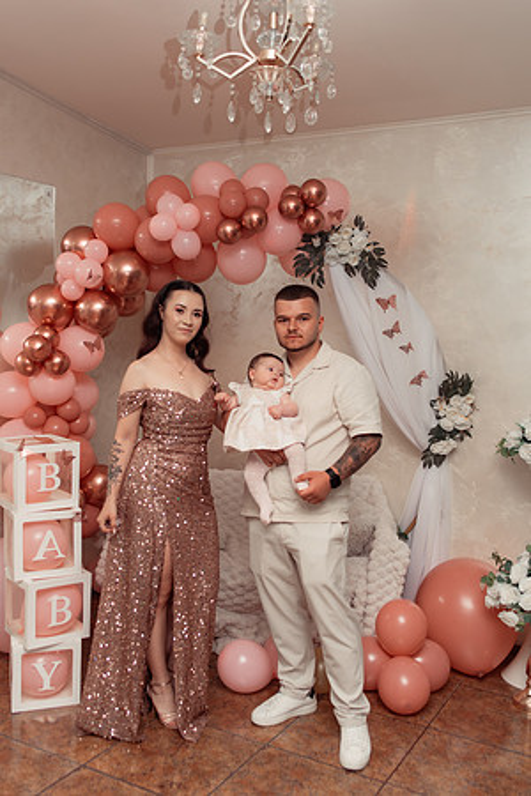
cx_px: 266
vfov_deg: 54.4
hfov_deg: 37.9
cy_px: 398
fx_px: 774
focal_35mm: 35
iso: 1000
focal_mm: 35
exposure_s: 1/200
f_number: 2.8
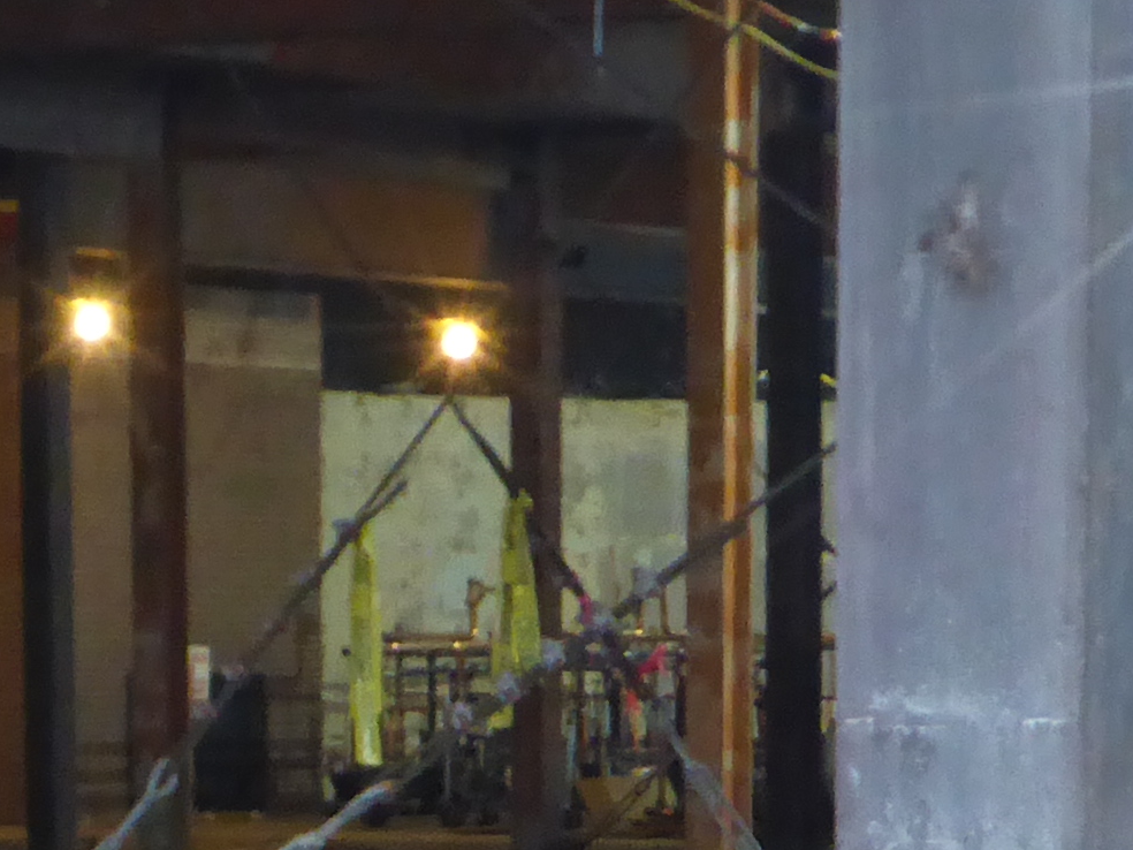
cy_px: 1813
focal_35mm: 206
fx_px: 6742
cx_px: 768
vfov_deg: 6.9
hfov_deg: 9.6
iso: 400
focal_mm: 7.8
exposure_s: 1/10
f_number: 4.3
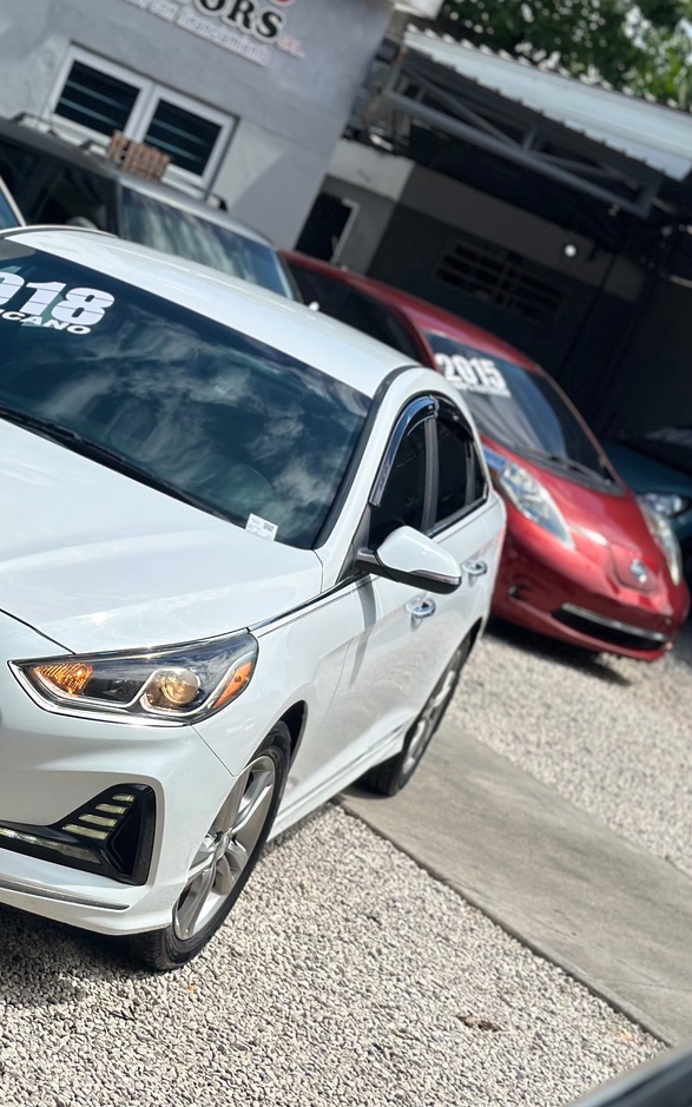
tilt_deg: -8.0
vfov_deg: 26.5
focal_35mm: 78
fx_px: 2353
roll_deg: -22.1
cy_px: 495
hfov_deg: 16.4
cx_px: 31
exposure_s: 1/8197
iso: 100
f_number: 1.78
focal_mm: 6.86
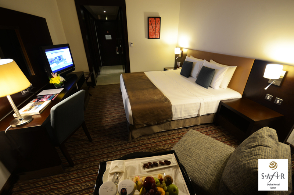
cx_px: 147
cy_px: 98
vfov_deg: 77.1
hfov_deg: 100.5
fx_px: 122
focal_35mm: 15
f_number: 4.5
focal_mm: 10
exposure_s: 1/4
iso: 200
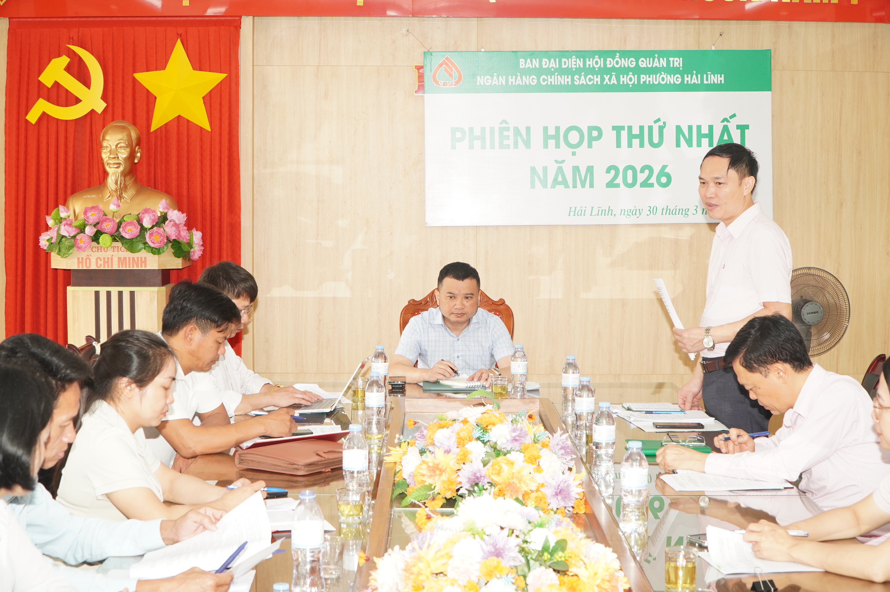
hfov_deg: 34.2
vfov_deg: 23.1
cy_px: 296
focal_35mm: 58
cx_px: 445
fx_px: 1445
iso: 500
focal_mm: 39
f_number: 7.1
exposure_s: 1/60
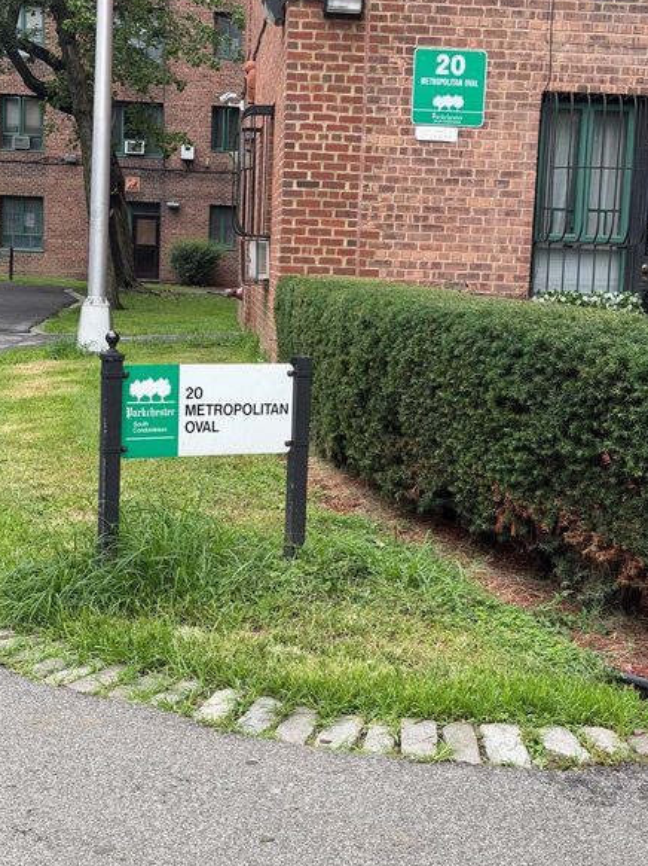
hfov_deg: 26.5
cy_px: 405
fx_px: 1374
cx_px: 315
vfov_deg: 34.9
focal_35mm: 55
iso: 64
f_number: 1.78
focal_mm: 6.76
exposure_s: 1/364
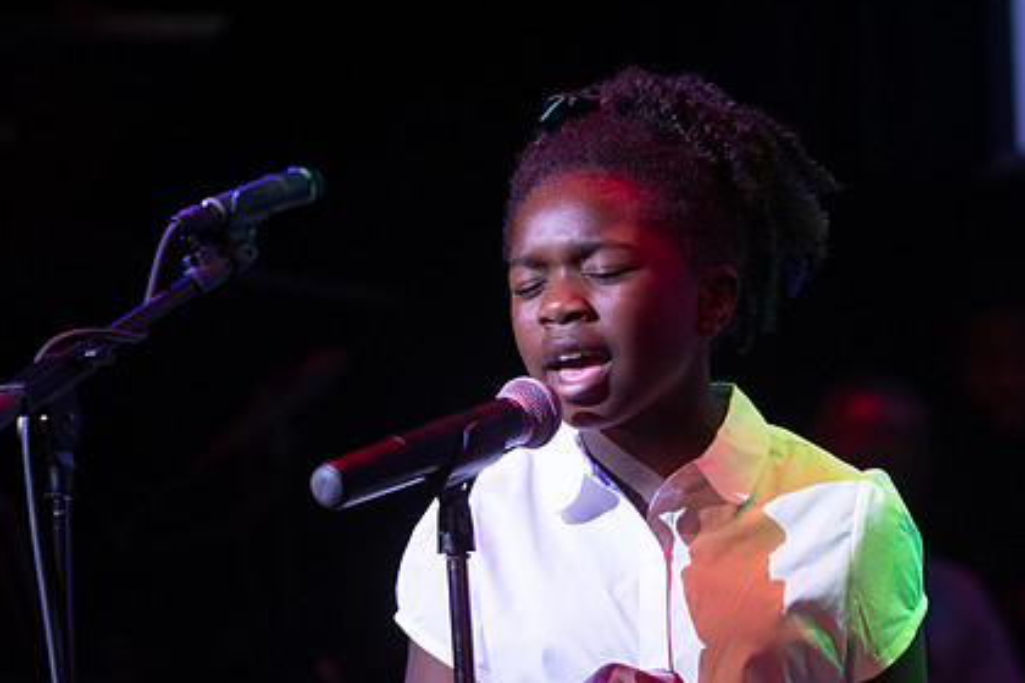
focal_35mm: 197
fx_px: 5609
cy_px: 457
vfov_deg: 7.0
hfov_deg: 10.4
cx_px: 508
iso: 3200
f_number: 2.8
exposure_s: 1/200
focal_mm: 95
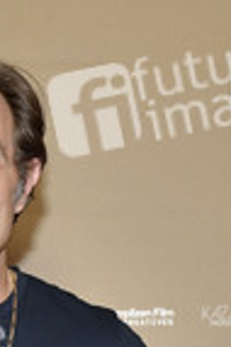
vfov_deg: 17.9
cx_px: -49
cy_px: 463
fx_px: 1023
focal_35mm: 106
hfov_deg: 12.6
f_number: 6.3
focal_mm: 38
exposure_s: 1/250
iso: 1250
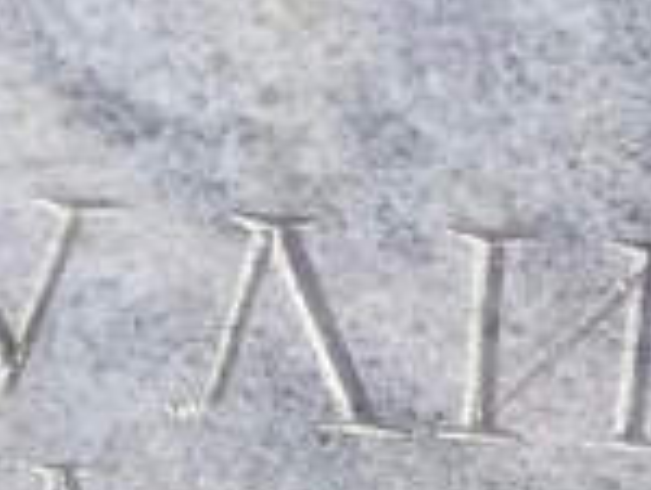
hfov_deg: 14.7
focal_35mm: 133
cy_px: 1054
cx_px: 551
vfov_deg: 10.1
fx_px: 2505
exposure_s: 1/658
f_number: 1.69
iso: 119
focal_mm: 4.76
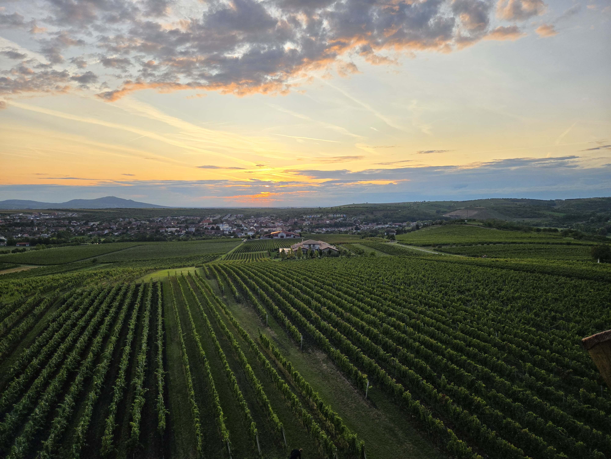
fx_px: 406
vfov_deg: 58.9
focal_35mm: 23
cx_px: 306
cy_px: 230
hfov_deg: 73.9
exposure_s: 1/2321
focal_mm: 5.4
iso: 80
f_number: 1.8
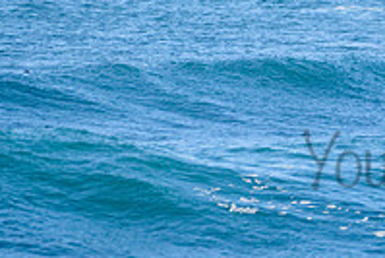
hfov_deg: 1.2
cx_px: 630
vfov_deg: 0.8
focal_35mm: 1783
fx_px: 19081
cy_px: 87
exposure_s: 1/2000
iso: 320
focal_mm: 500
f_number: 5.6
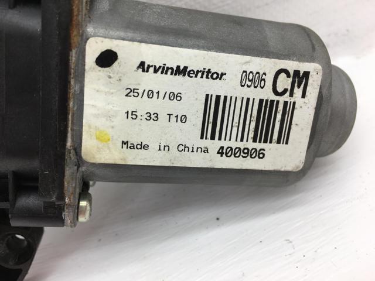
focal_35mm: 29
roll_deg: +22.7
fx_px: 314
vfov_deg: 48.2
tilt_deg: -38.2
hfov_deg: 61.7
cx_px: 188
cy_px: 140
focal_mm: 4.15
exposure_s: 1/100
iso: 25
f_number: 2.2
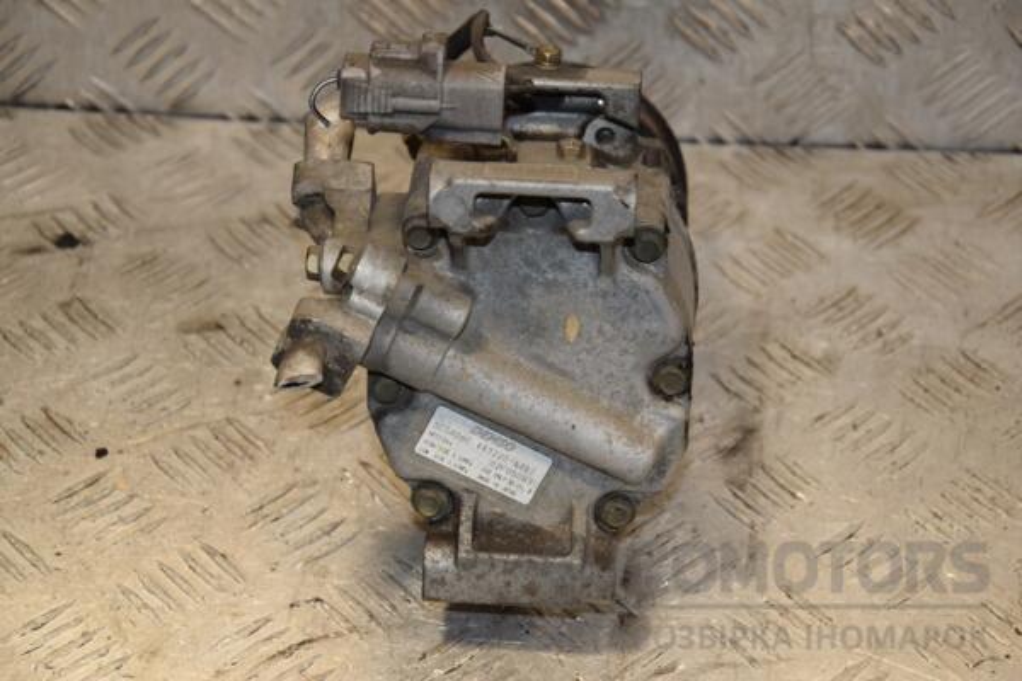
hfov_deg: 20.6
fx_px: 2810
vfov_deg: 13.8
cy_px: 340
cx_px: 511
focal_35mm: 99
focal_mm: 66
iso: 800
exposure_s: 1/200
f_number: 6.3
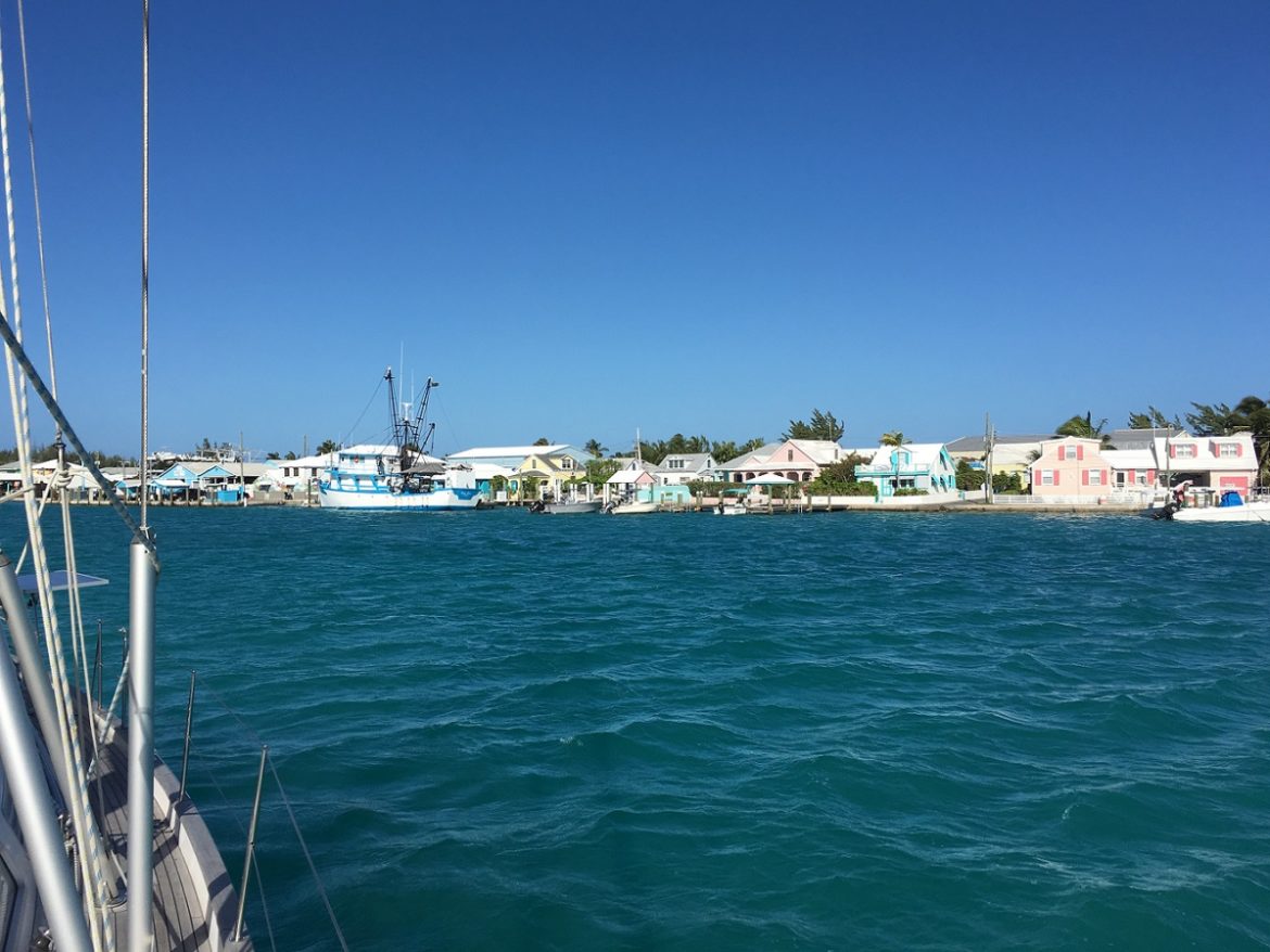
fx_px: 1064
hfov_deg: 61.6
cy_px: 476
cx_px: 635
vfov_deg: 48.2
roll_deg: +0.2
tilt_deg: +1.6
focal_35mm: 29
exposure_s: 1/3344
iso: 25
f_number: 2.2
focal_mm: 4.15
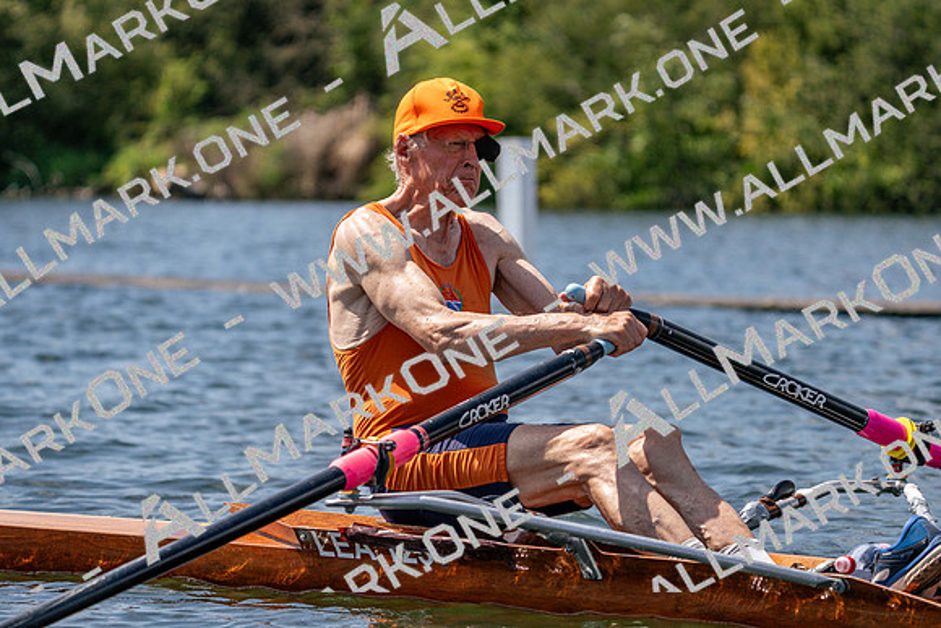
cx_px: 470
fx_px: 5229
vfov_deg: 6.9
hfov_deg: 10.3
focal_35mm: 200
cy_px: 314
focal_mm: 200
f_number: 5.6
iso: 250
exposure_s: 1/2000
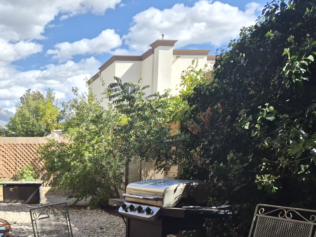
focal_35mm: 42
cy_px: 207
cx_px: 37
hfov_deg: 41.5
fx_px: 383
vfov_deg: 32.8
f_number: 1.8
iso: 80
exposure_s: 1/3888
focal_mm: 5.4
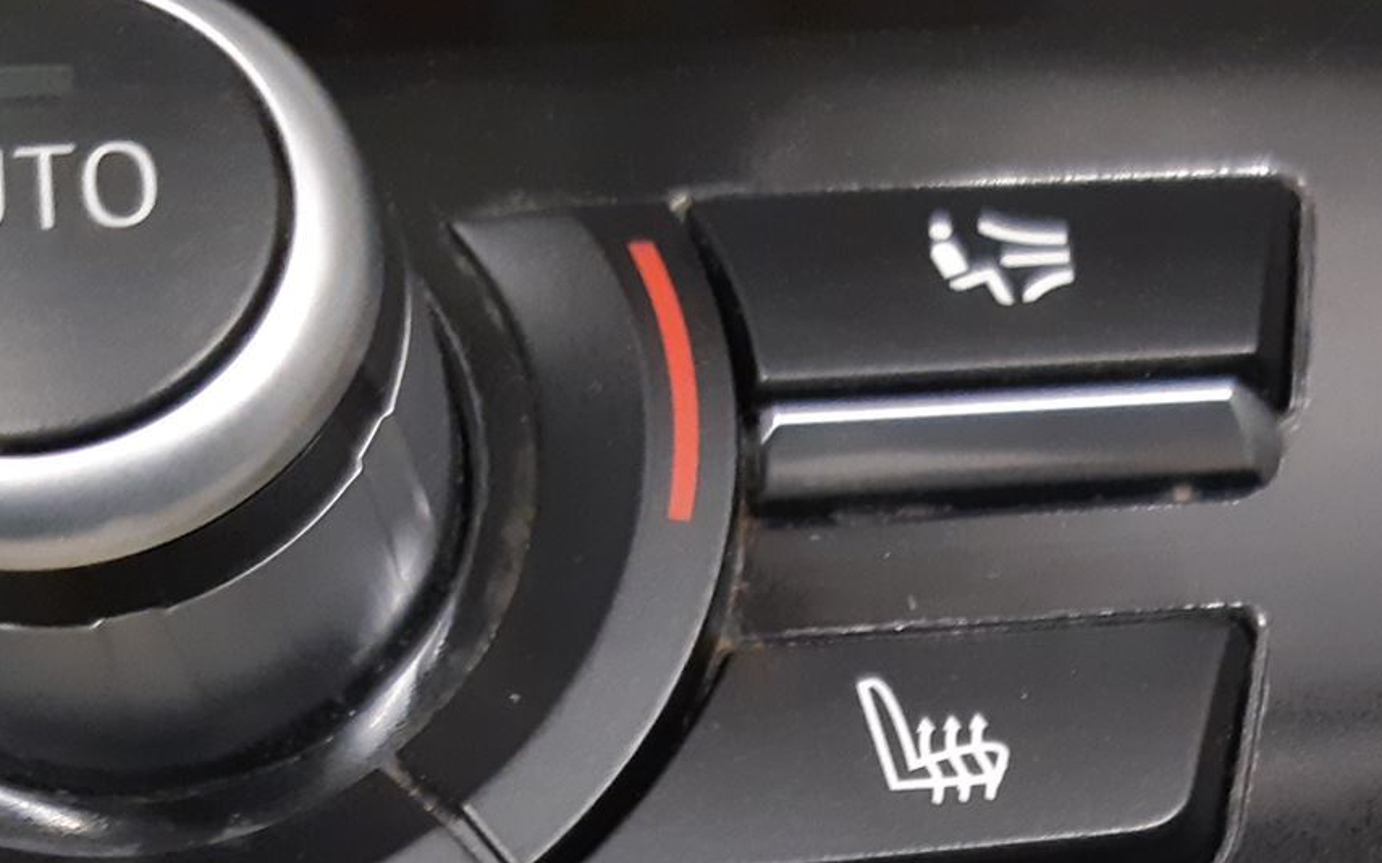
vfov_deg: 17.9
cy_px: 1227
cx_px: 902
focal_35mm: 66
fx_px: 2485
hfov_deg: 30.9
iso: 250
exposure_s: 1/50
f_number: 1.7
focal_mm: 3.93
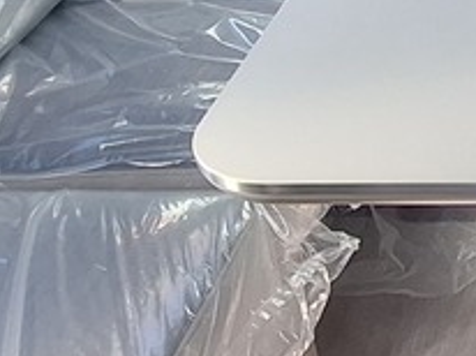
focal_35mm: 91
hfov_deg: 18.4
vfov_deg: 15.5
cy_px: -88
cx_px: 772
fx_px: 1250
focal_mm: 1.74
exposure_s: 1/50
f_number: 2.2
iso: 80
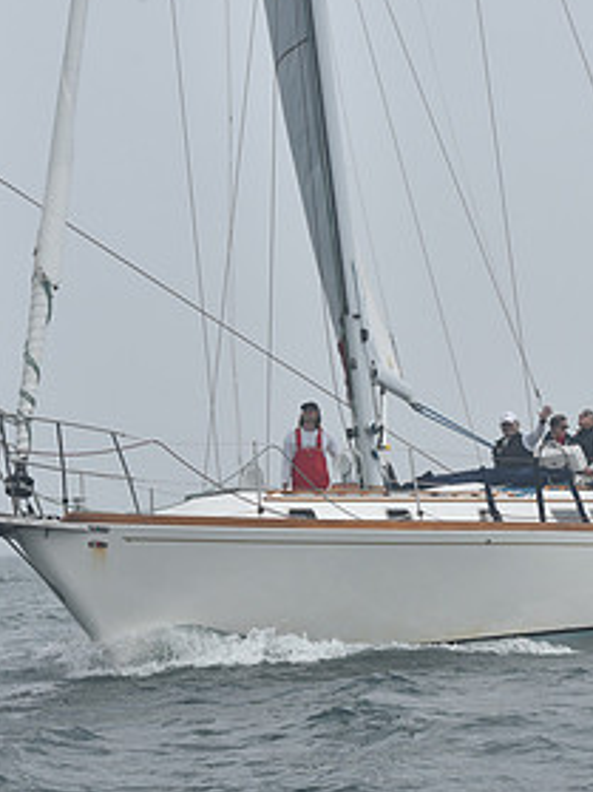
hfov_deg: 10.6
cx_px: 403
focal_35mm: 140
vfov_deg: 14.1
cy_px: 461
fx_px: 3200
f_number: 11
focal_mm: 70
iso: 250
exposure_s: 1/800
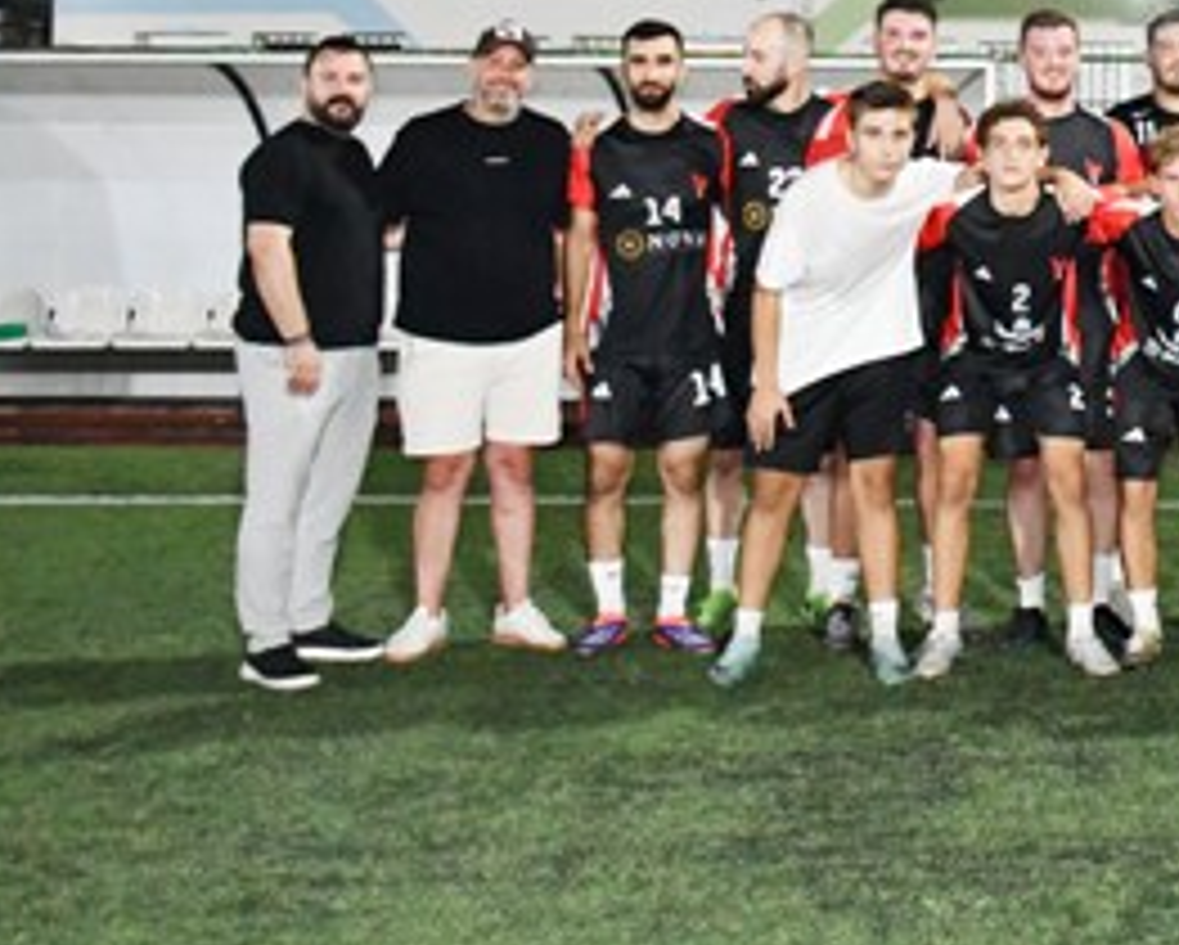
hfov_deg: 22.6
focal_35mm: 78
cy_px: 56
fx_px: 2724
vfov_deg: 19.3
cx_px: 1390
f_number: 3.8
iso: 6400
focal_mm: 23
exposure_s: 1/60
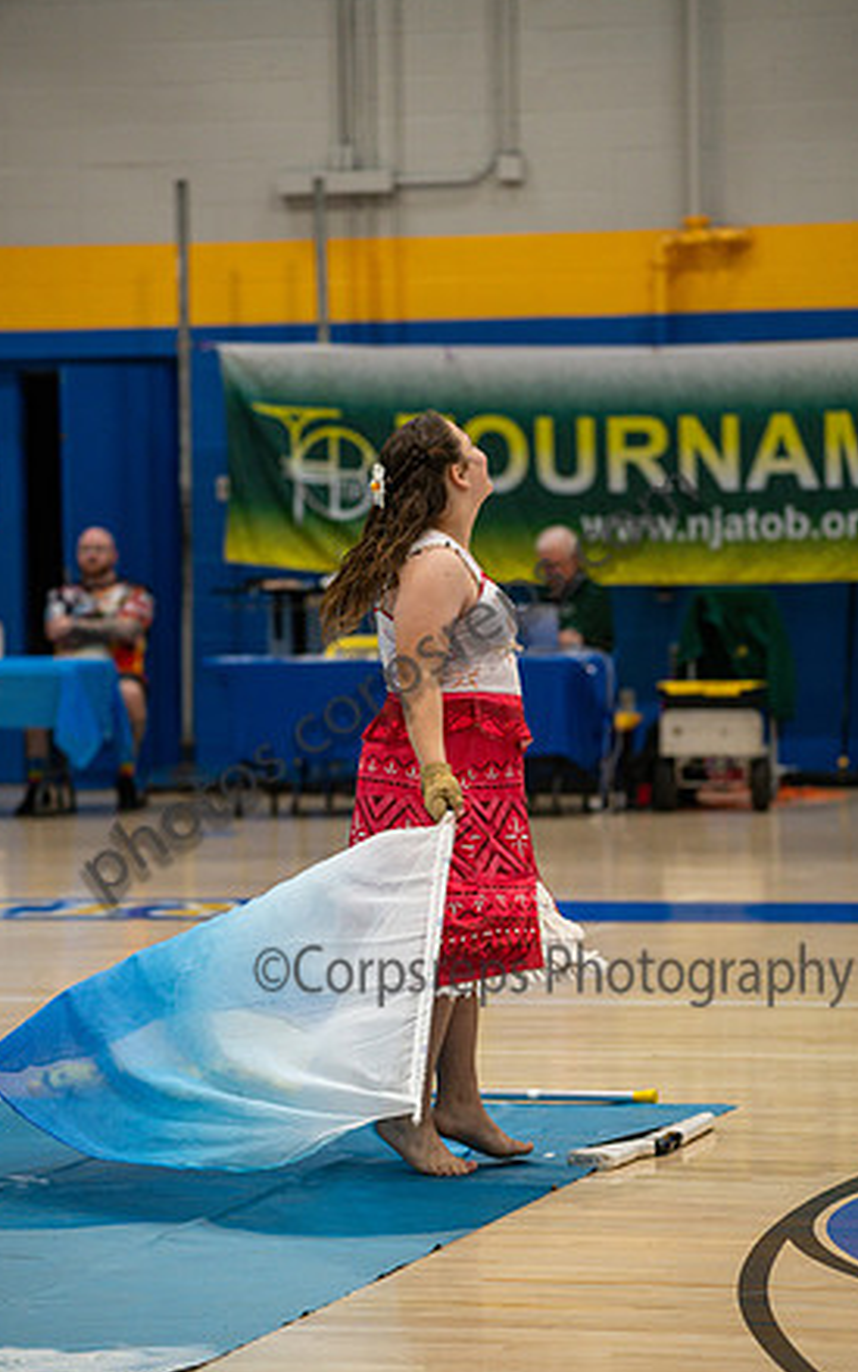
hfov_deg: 9.0
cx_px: 421
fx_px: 5462
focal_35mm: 146
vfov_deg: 14.3
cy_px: 686
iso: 2800
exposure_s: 1/500
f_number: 4
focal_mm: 140
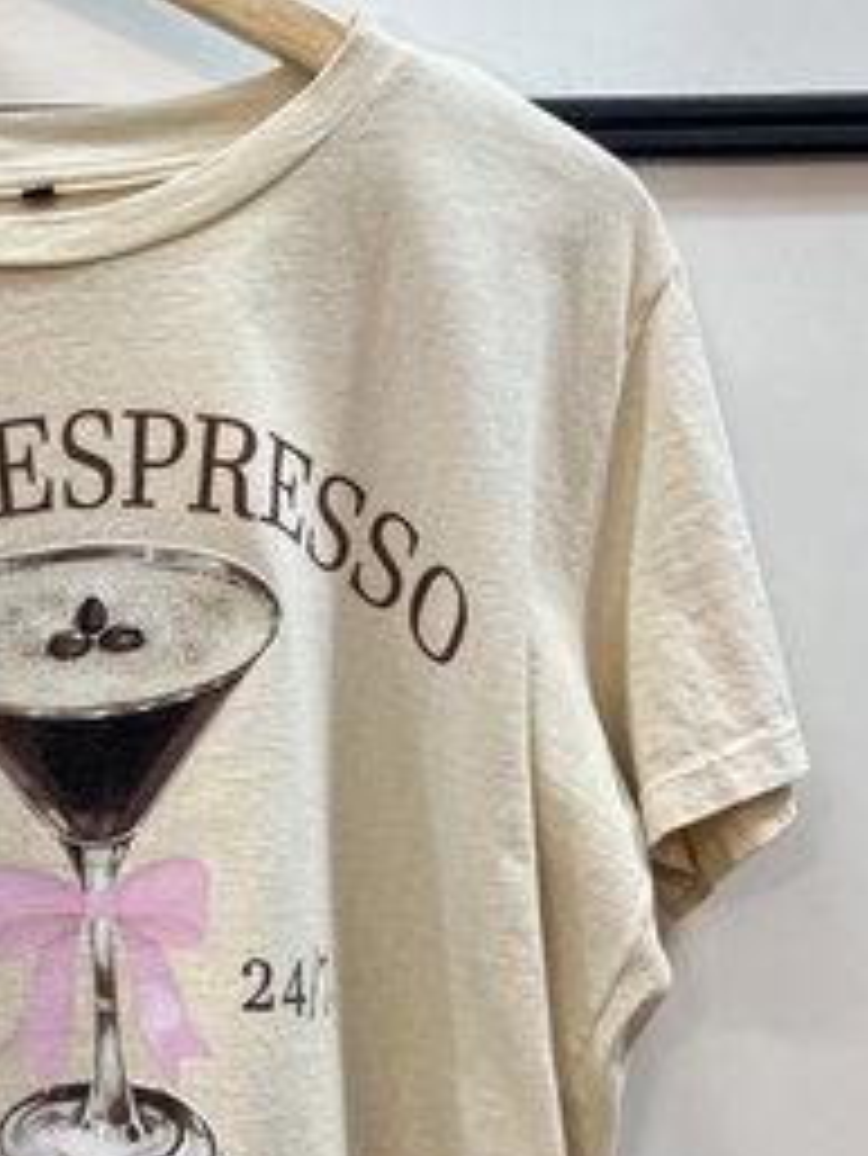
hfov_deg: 25.8
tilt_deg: -3.9
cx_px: 18
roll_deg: +1.9
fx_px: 1804
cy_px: 762
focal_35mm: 54
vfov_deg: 35.2
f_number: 1.5
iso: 100
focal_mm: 5.7
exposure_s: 1/50
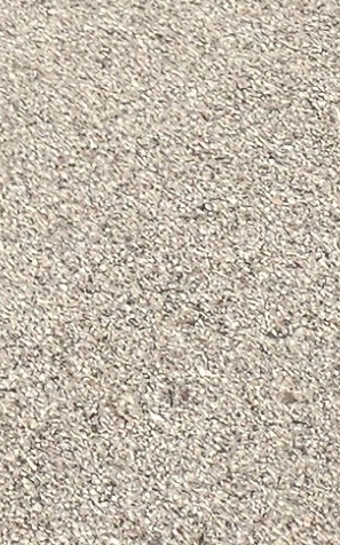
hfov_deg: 5.4
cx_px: -1114
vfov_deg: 8.6
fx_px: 3043
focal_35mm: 205
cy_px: -1059
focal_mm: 5.4
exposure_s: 1/1199
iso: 25
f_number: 1.8
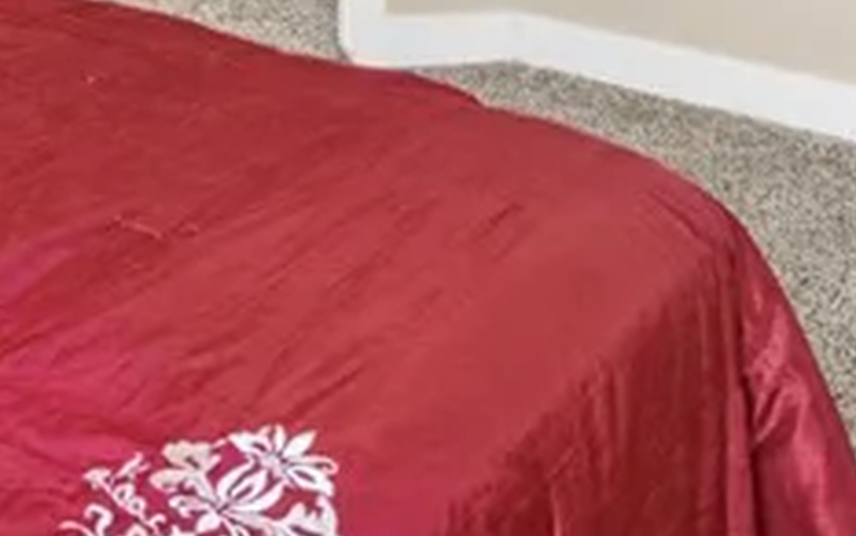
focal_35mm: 76
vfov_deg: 13.9
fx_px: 1774
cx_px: 48
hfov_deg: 26.0
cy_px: -615
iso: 400
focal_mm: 17
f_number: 8
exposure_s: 1/100
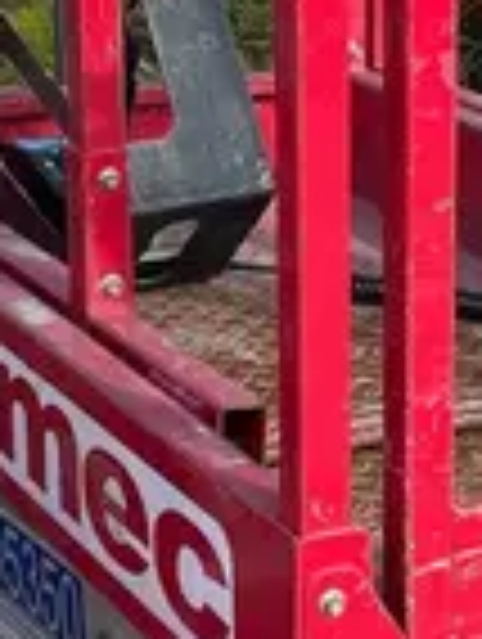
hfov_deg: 10.9
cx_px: 536
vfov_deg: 14.7
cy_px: 317
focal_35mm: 134
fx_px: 2480
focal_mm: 5.7
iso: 50
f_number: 1.5
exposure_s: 1/1238
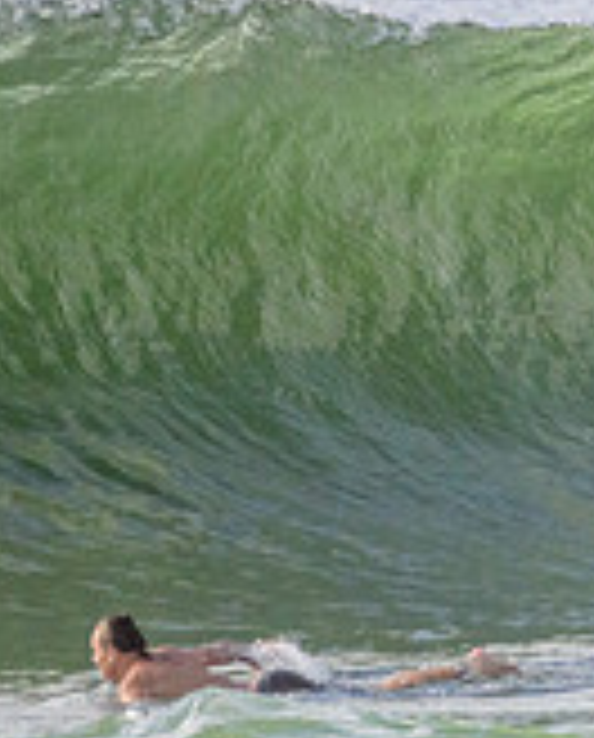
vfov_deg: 0.7
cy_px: 92
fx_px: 57997
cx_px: 1246
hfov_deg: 0.6
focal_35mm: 2649
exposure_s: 1/2000
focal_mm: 800
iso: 1800
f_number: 11
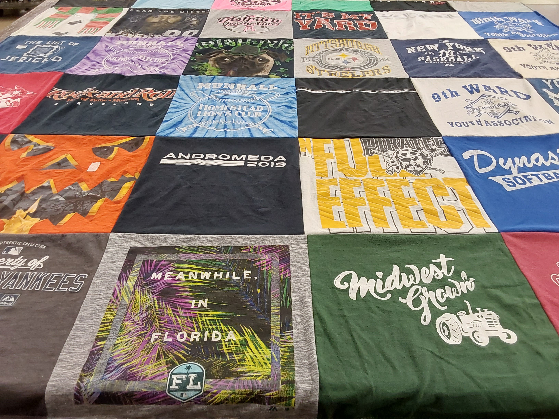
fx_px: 452
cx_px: 280
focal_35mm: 28
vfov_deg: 49.7
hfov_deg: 63.4
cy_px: 210
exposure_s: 1/60
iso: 160
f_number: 1.9
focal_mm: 2.91
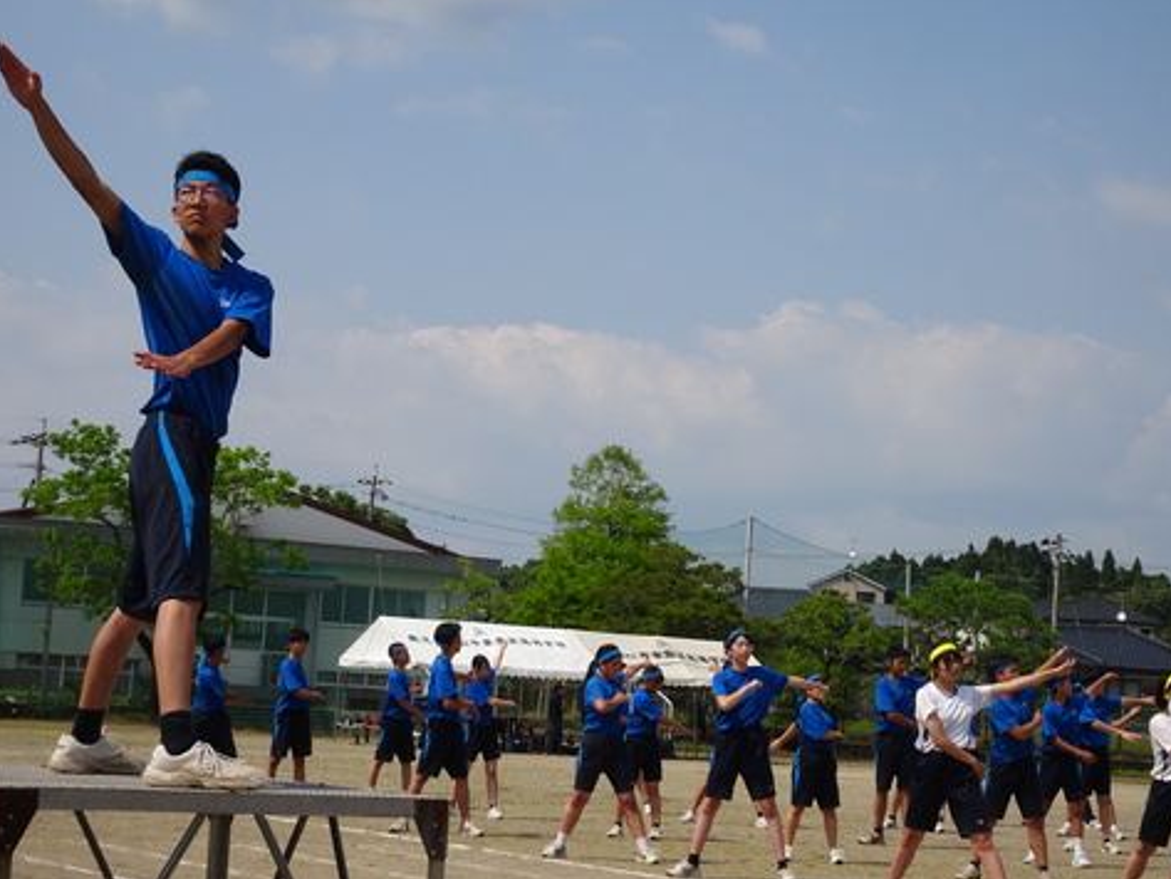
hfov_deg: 28.2
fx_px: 2335
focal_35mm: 69
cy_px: 438
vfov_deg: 21.3
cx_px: 587
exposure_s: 1/800
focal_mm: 11.66
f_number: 4.5
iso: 80
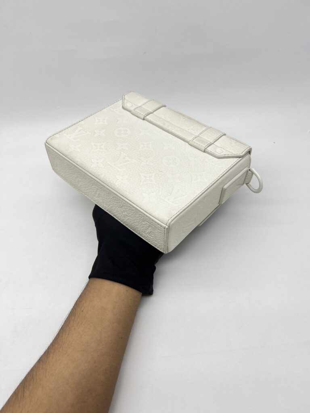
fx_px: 310
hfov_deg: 53.1
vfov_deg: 67.3
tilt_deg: -48.0
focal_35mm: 26
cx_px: 155
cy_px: 206
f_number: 1.5
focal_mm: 5.7
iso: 40
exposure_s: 1/170
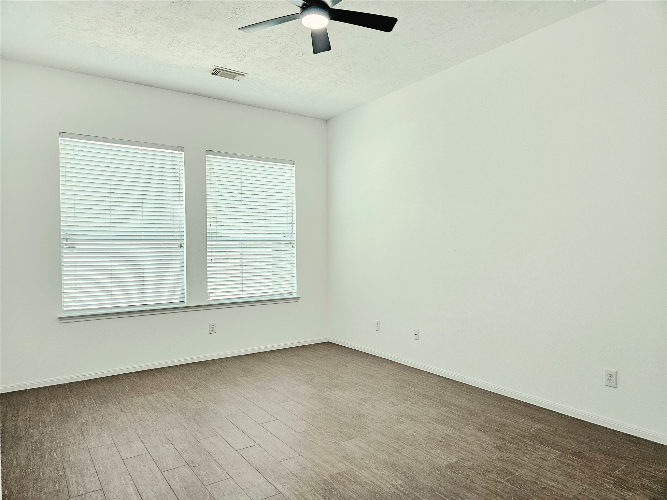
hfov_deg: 73.9
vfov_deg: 58.9
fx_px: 443
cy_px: 250
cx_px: 334
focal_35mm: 23
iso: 250
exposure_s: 1/120
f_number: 1.8
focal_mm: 5.4
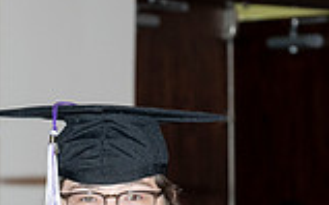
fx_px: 3493
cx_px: 77
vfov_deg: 3.3
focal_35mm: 390
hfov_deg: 5.4
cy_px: 456
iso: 800
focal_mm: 90
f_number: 5.6
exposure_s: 1/80
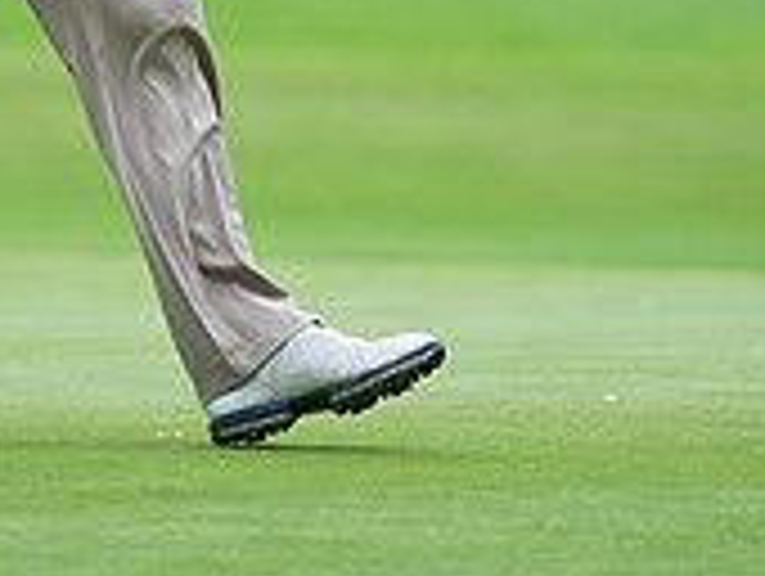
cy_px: -387
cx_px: 232
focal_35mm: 762
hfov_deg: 2.6
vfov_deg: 2.0
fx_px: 16864
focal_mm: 300
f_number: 4
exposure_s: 1/800
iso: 400
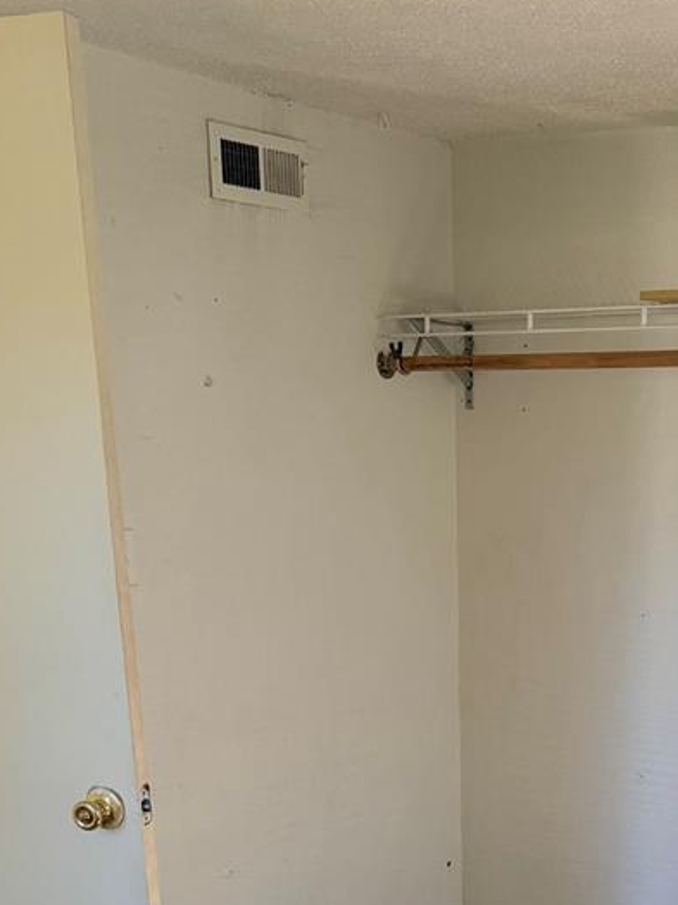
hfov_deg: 26.1
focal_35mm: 55
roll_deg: +1.0
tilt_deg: -17.4
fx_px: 1436
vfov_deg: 31.8
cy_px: 941
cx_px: 533
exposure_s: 1/229
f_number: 1.78
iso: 200
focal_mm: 6.76
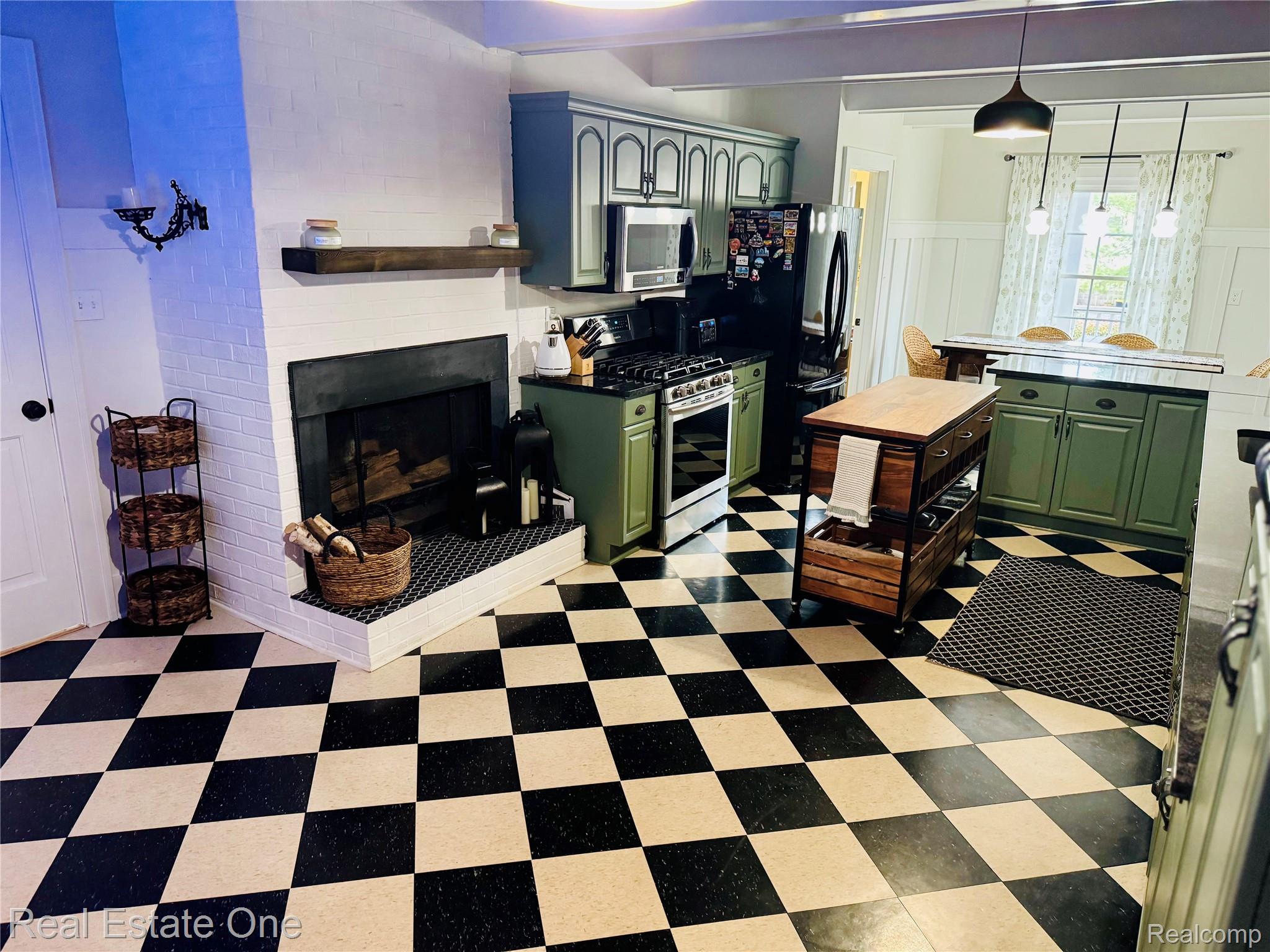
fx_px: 881
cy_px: 476
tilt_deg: -17.7
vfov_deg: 56.8
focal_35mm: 24
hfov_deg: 71.6
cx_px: 635
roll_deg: -1.6
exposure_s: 1/40
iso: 800
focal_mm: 6.76
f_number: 1.78
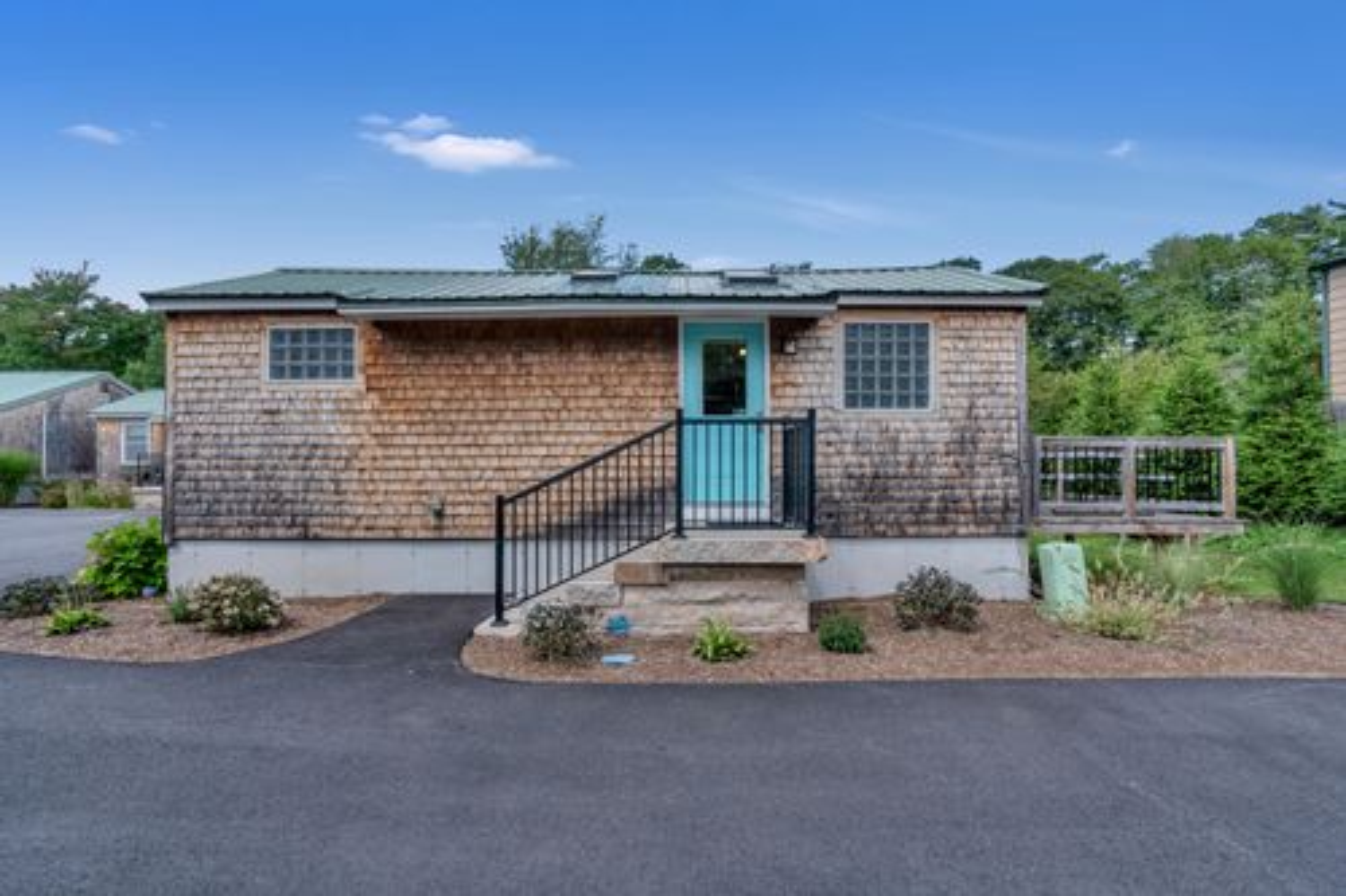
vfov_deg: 73.7
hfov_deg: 96.8
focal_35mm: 16
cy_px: 448
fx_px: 598
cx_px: 673
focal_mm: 16
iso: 200
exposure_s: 1/500
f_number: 8
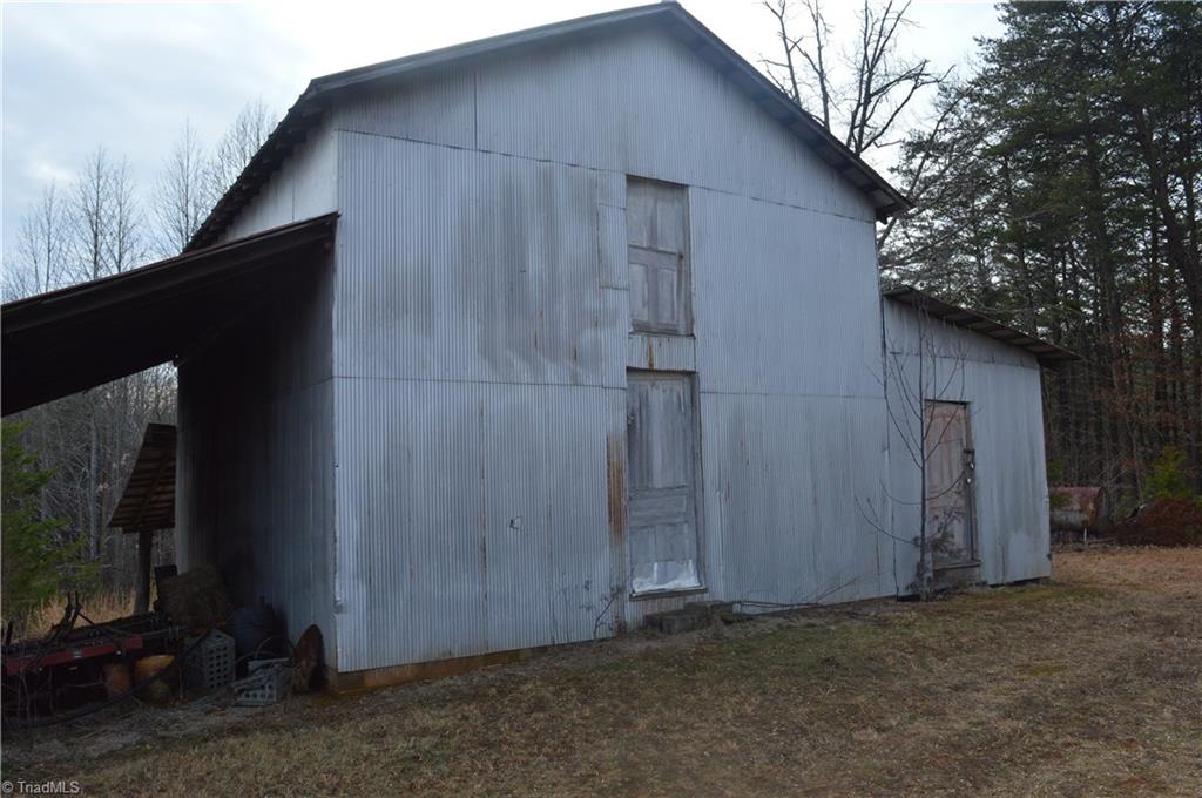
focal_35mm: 27
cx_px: 601
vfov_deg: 47.8
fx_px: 900
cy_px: 399
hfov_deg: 67.4
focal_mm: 18
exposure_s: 1/400
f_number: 10
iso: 400
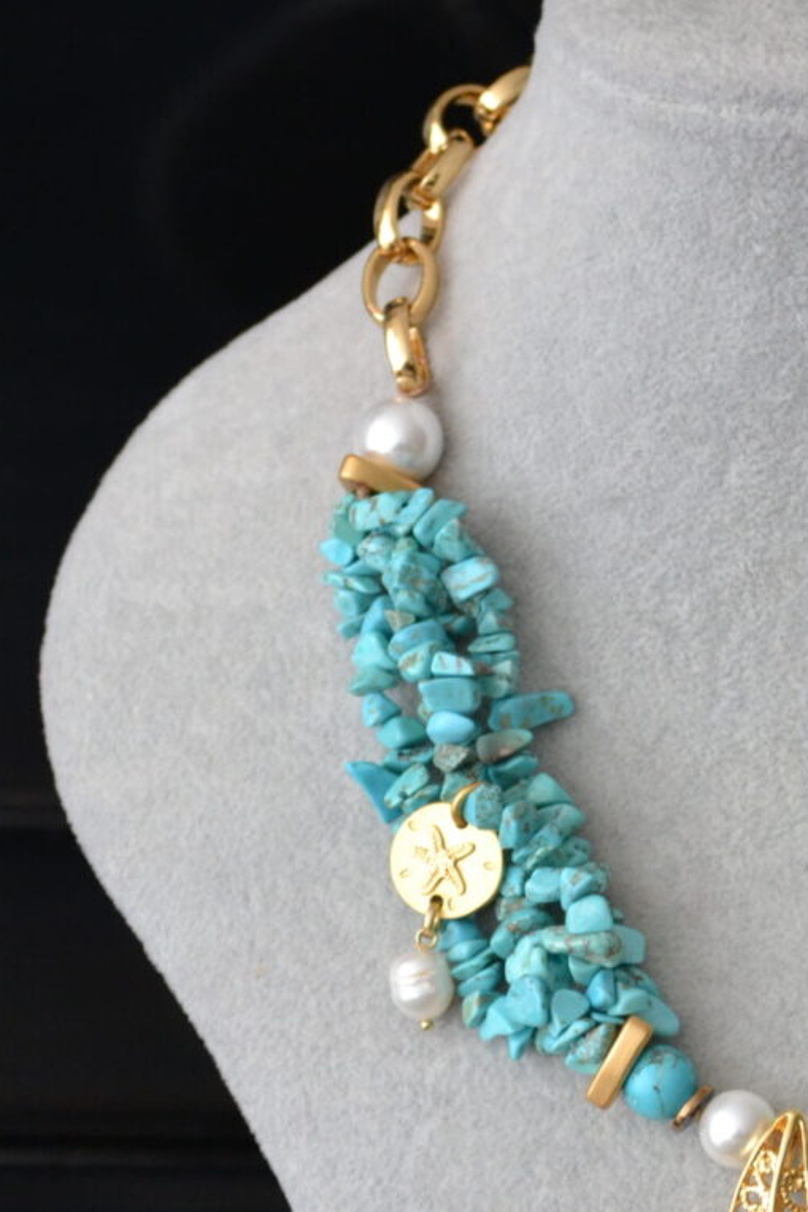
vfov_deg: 5.7
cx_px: 778
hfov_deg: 3.8
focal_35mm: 361
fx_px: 12147
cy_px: 999
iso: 800
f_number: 4.5
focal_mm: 102
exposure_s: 1/125
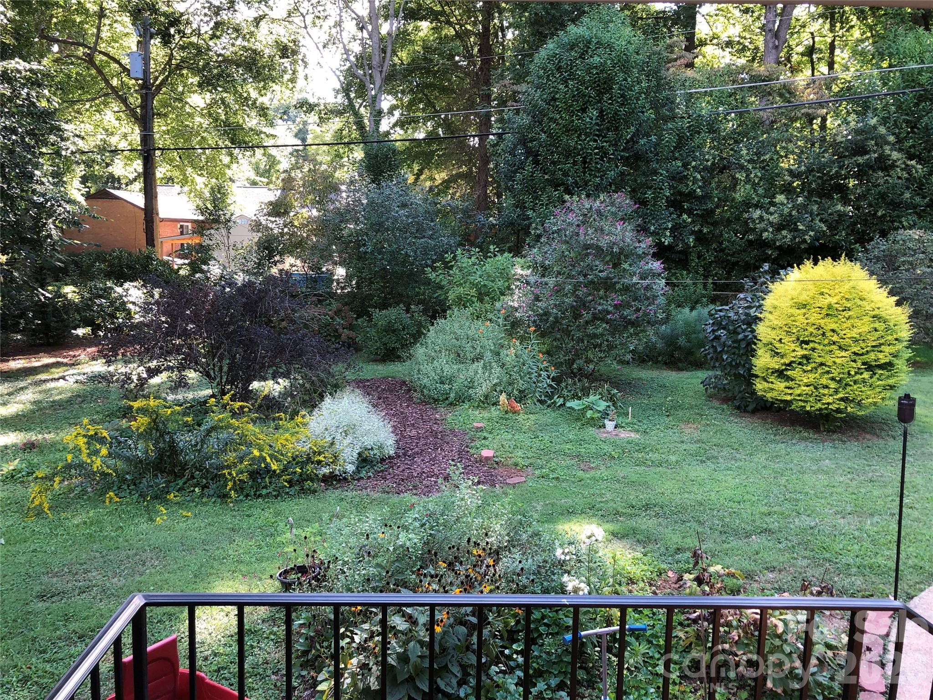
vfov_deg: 49.7
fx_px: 755
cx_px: 466
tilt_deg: -8.7
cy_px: 350
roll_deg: -0.8
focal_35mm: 28
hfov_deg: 63.4
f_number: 1.8
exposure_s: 1/120
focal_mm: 3.99
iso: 50
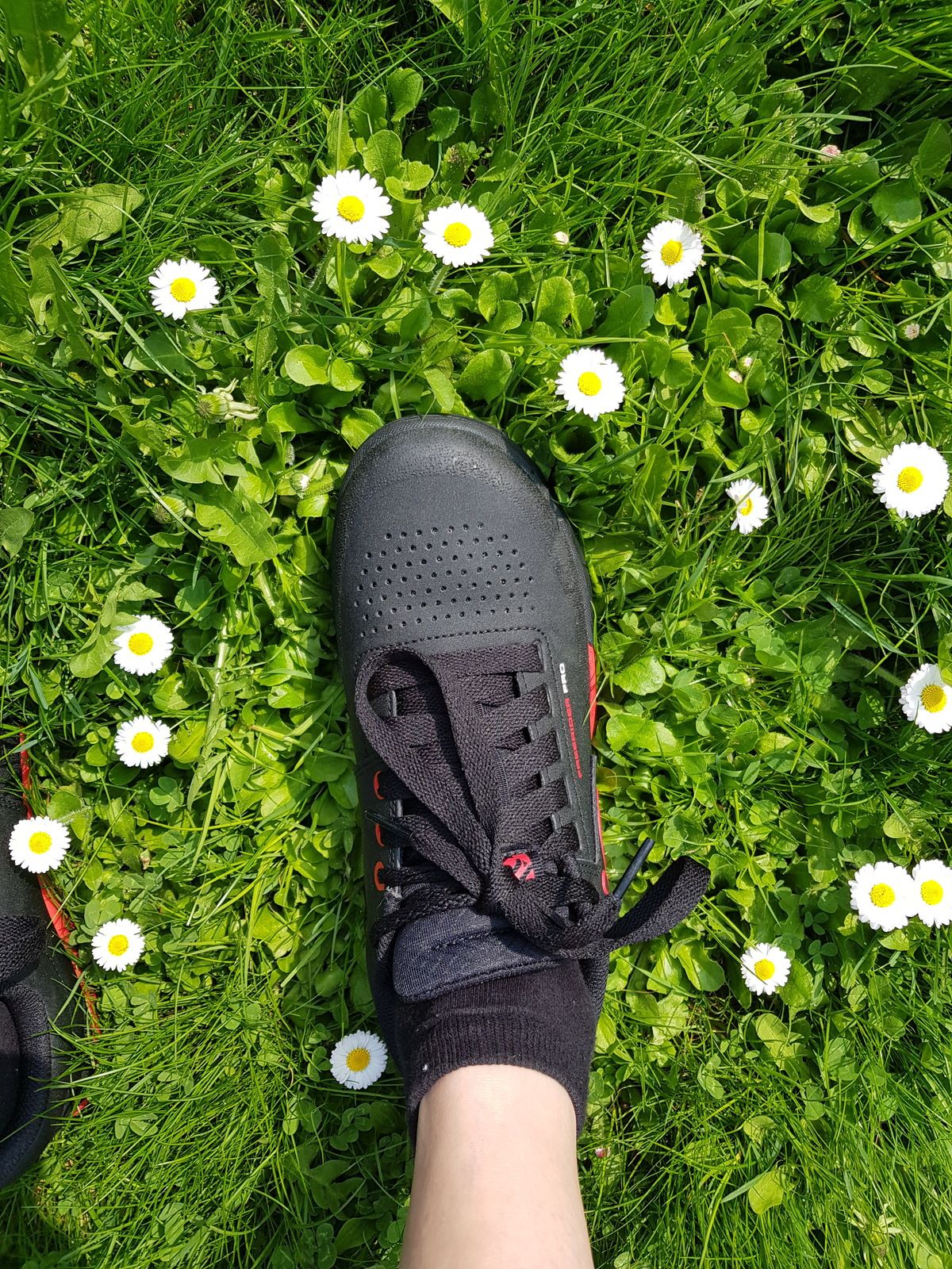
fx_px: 953
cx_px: 476
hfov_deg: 53.1
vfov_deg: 67.3
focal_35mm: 26
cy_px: 634
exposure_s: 1/860
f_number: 1.7
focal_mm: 4.2
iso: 40
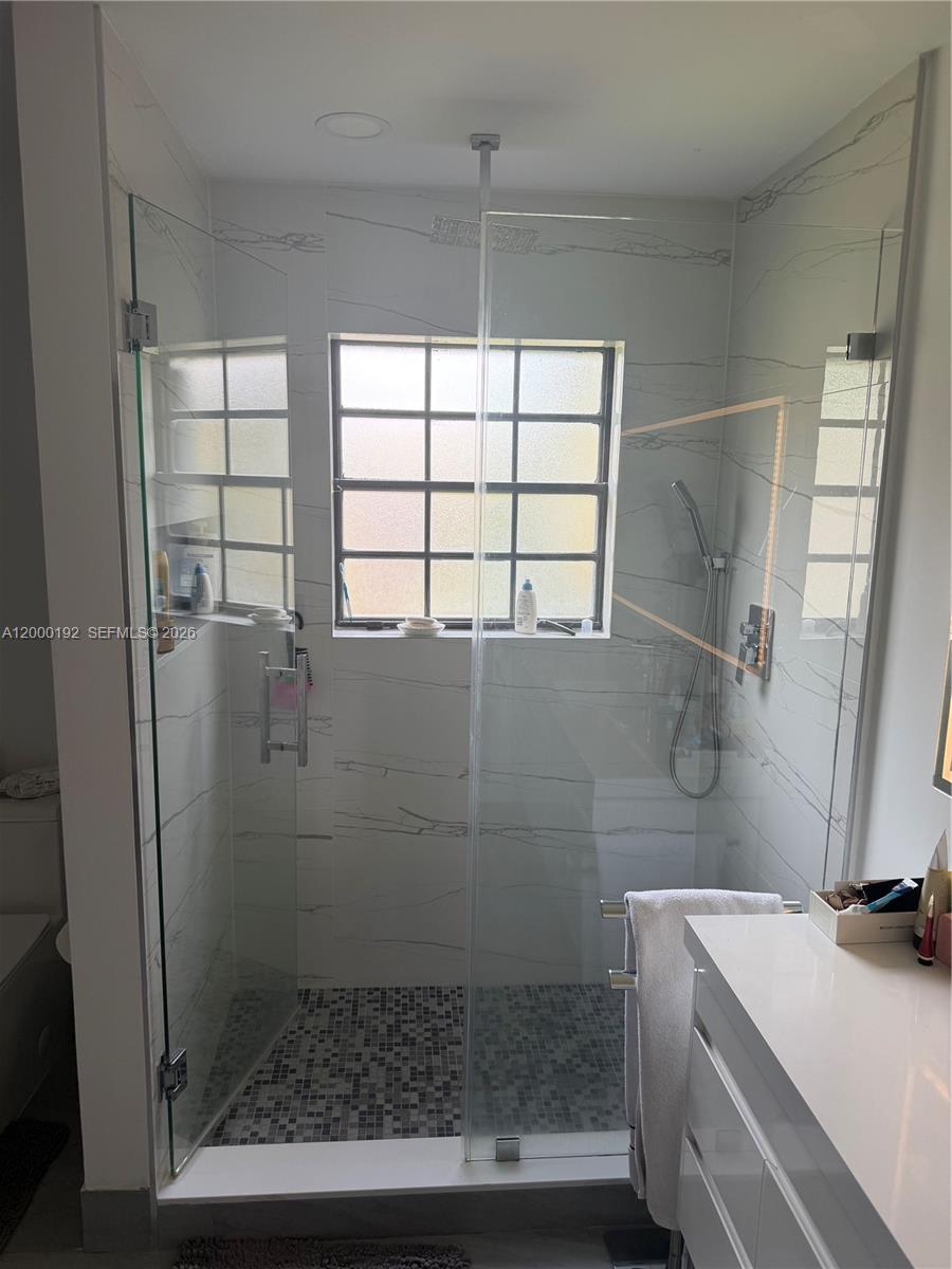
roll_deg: -1.4
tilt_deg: -10.2
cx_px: 476
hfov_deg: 56.8
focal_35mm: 24
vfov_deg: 71.6
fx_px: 880
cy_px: 634
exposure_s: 1/237
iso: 100
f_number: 1.78
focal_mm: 6.76
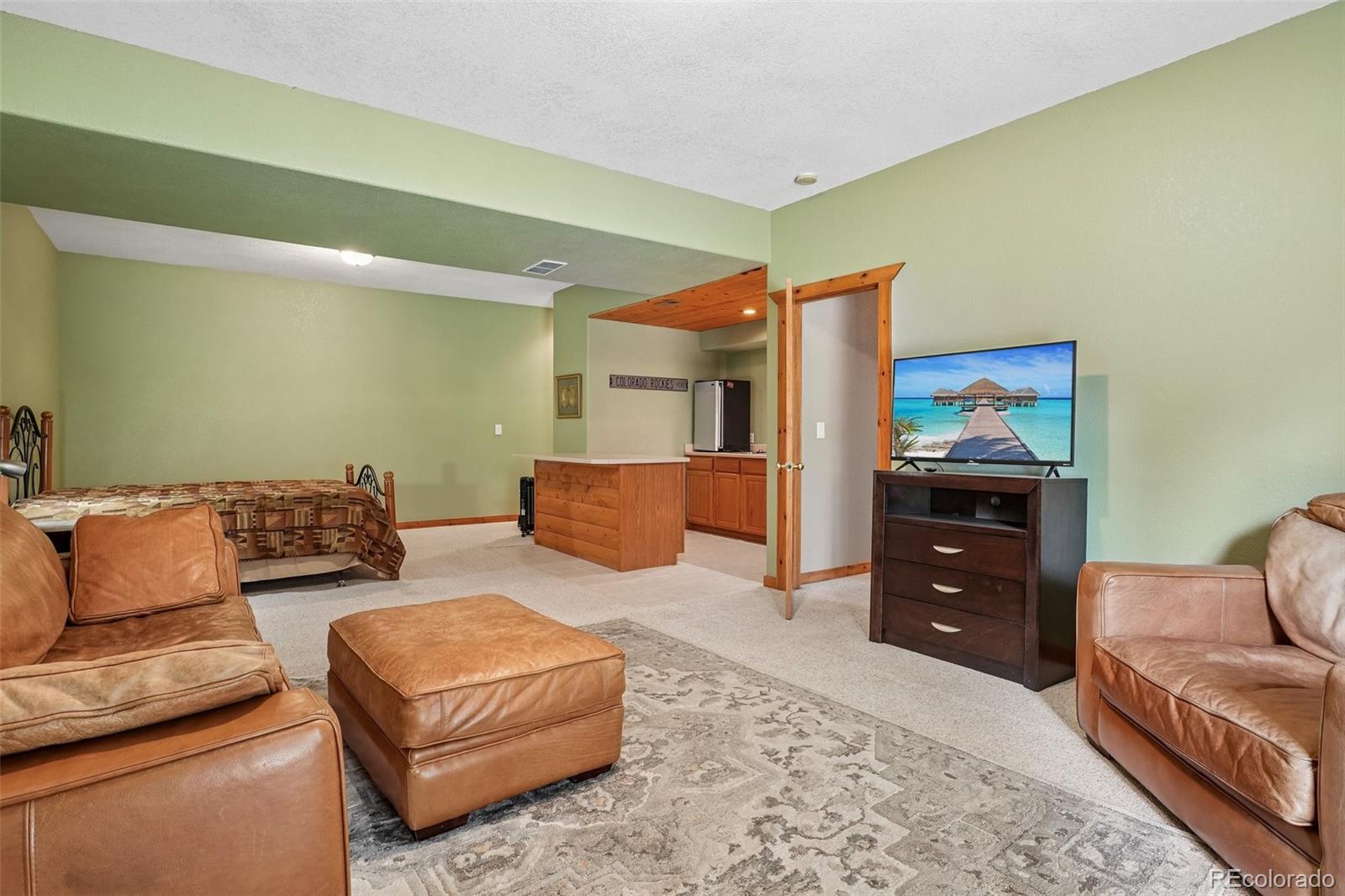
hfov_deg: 95.0
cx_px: 672
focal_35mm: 16
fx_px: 616
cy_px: 448
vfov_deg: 72.0
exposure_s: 1/6
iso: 500
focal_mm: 11
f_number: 8
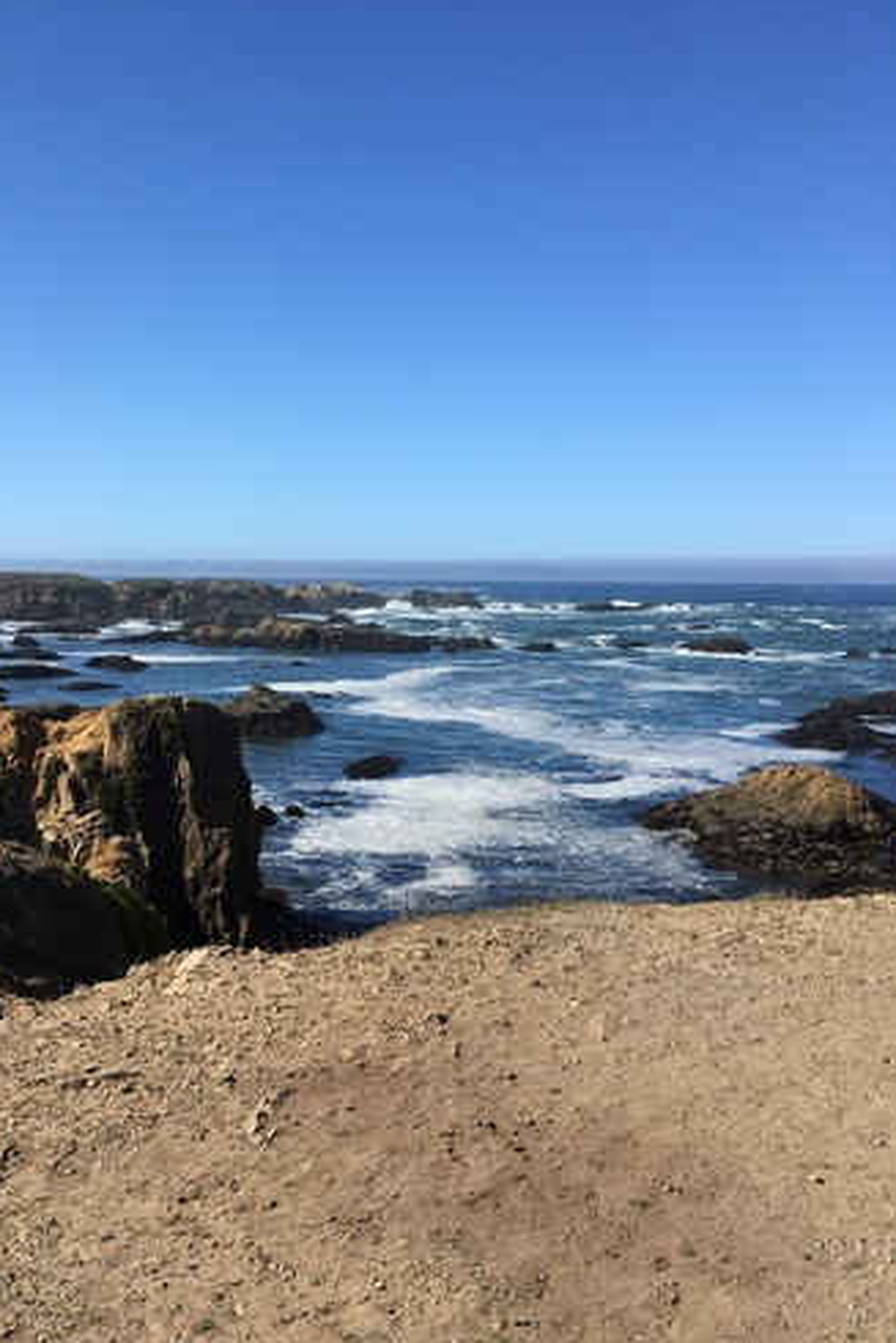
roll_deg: +0.8
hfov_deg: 41.0
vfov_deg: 58.7
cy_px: 702
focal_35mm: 32
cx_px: 373
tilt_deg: -4.7
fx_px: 1194
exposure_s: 1/2137
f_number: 2.2
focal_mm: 4.15
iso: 25
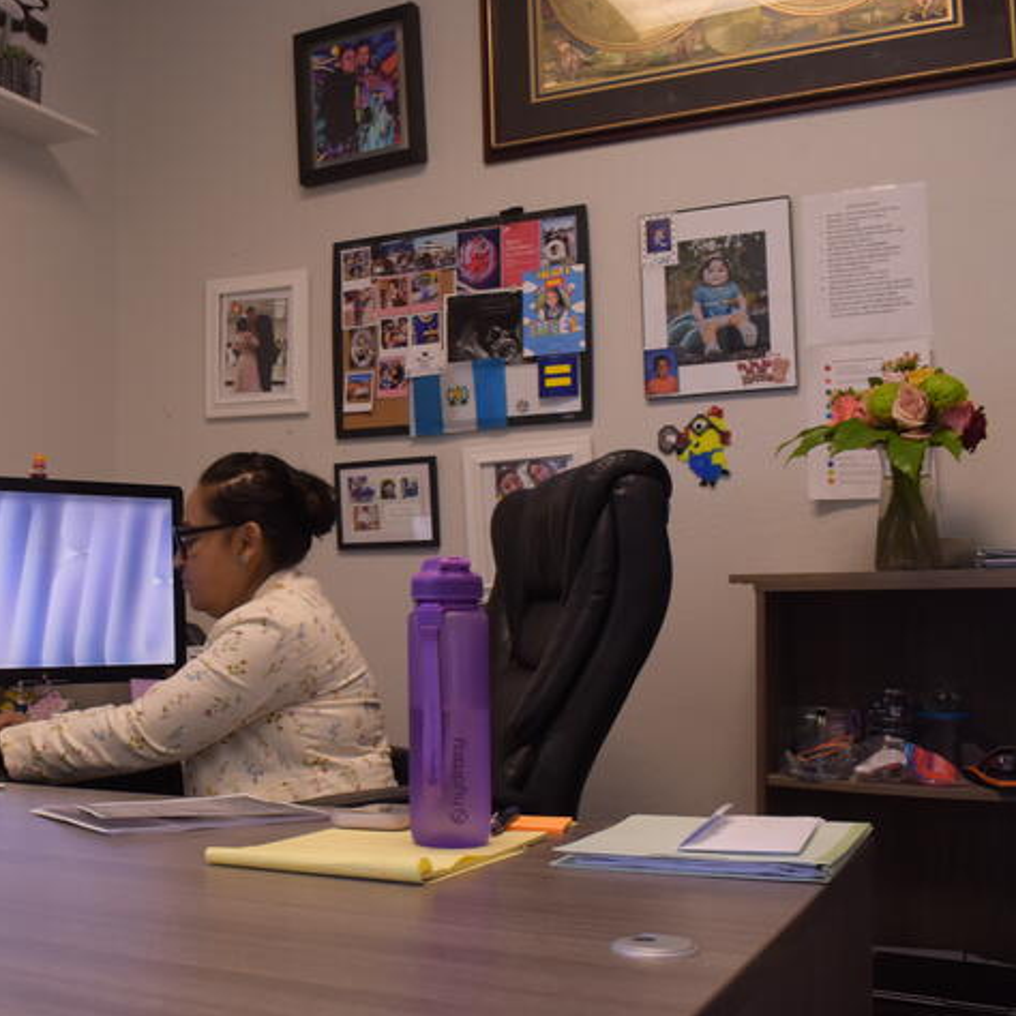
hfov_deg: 37.7
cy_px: 543
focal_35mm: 43
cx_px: 197
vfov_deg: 39.1
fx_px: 1428
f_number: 7.1
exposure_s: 1/60
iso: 1000
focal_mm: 20
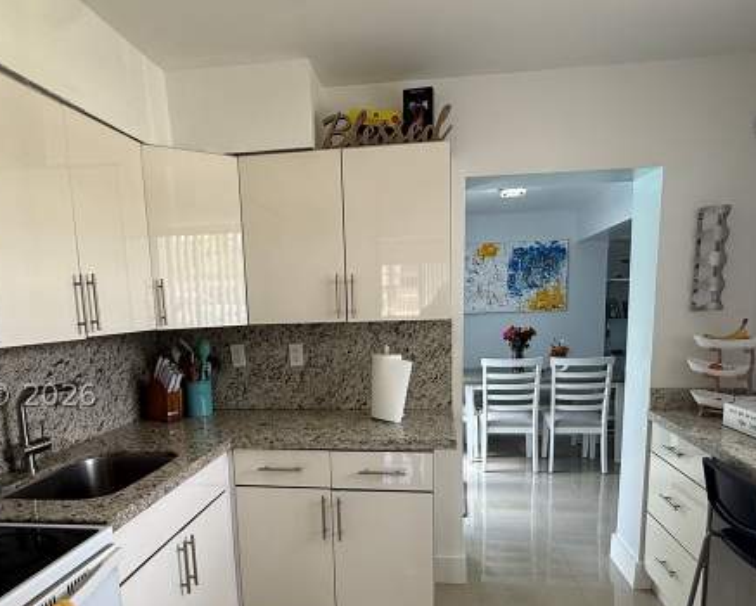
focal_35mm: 25
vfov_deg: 55.8
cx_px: 362
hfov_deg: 68.0
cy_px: 395
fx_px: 560
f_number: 2.2
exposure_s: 1/99
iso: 100
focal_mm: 2.22
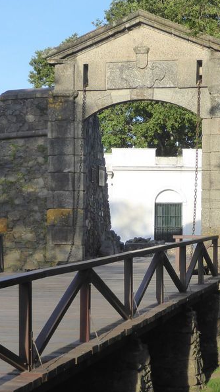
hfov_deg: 13.7
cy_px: 197
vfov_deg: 24.2
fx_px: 913
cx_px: 154
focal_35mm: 88
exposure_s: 1/400
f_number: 4.2
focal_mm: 10.3
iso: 160
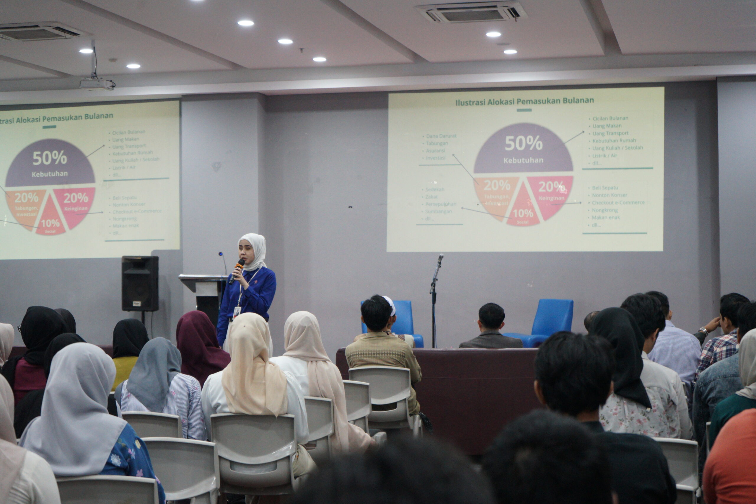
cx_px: 378
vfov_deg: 19.5
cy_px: 252
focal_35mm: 70
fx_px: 1470
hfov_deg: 28.8
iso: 3200
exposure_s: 1/60
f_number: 5.6
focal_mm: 70
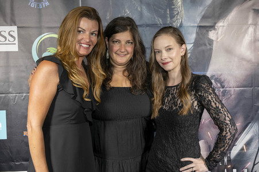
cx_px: 130
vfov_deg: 30.5
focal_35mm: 44
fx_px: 316
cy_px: 86
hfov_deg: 44.5
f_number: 5.6
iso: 800
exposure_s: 1/200
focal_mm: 44
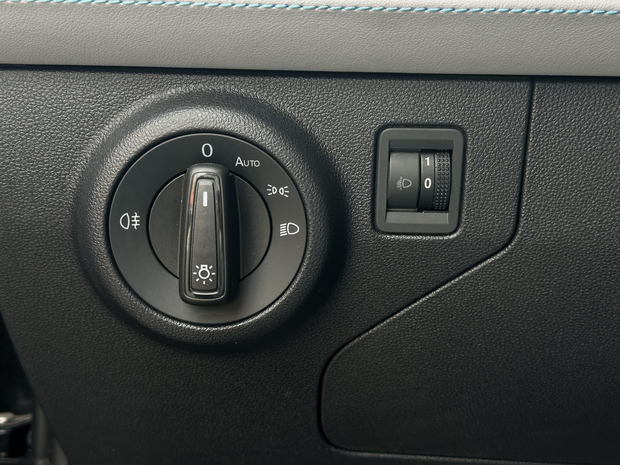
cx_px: 310
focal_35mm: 48
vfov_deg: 30.3
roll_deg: -0.3
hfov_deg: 39.7
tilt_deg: -7.3
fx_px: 860
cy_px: 232
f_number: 1.78
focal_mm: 6.86
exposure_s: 1/217
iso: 64
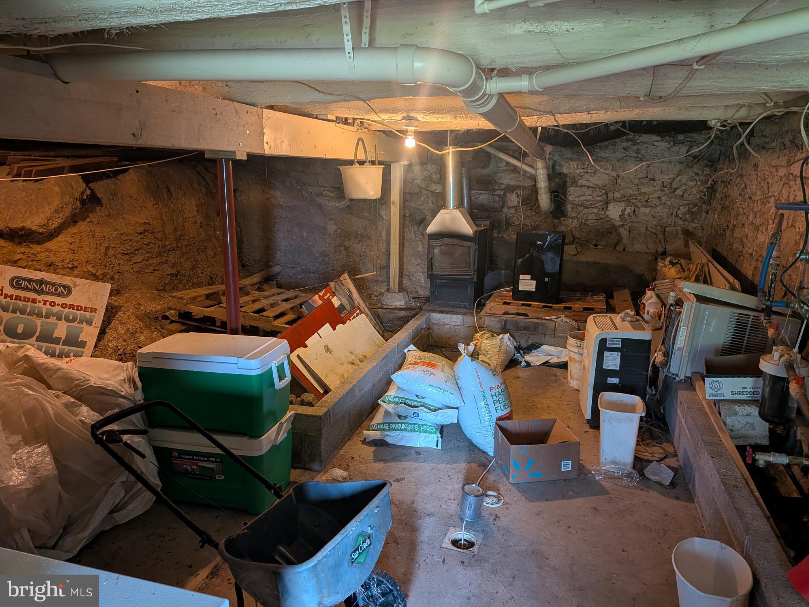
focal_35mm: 24
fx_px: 561
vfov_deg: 56.8
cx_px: 404
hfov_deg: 71.6
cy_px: 304
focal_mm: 4.53
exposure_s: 1/24
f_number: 1.7
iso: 26
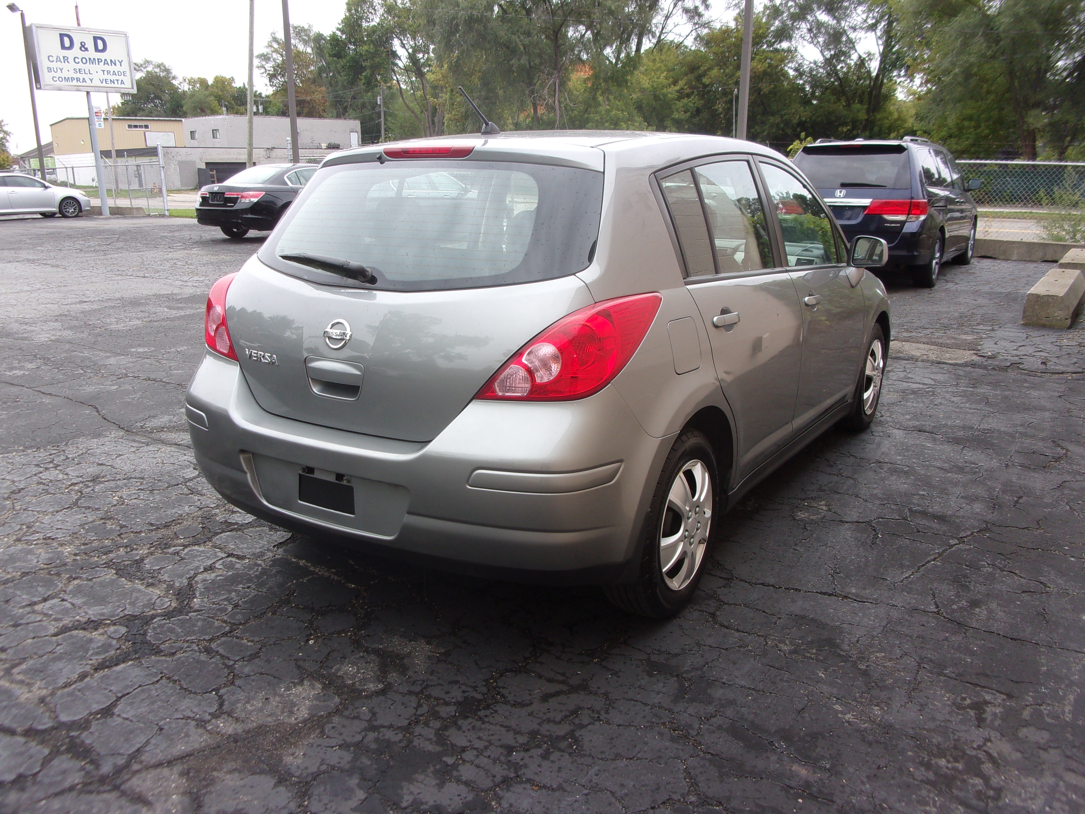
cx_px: 542
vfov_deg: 49.7
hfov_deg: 63.4
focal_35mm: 28
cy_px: 407
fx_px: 878
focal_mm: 5.1
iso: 80
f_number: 3.9
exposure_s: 1/110
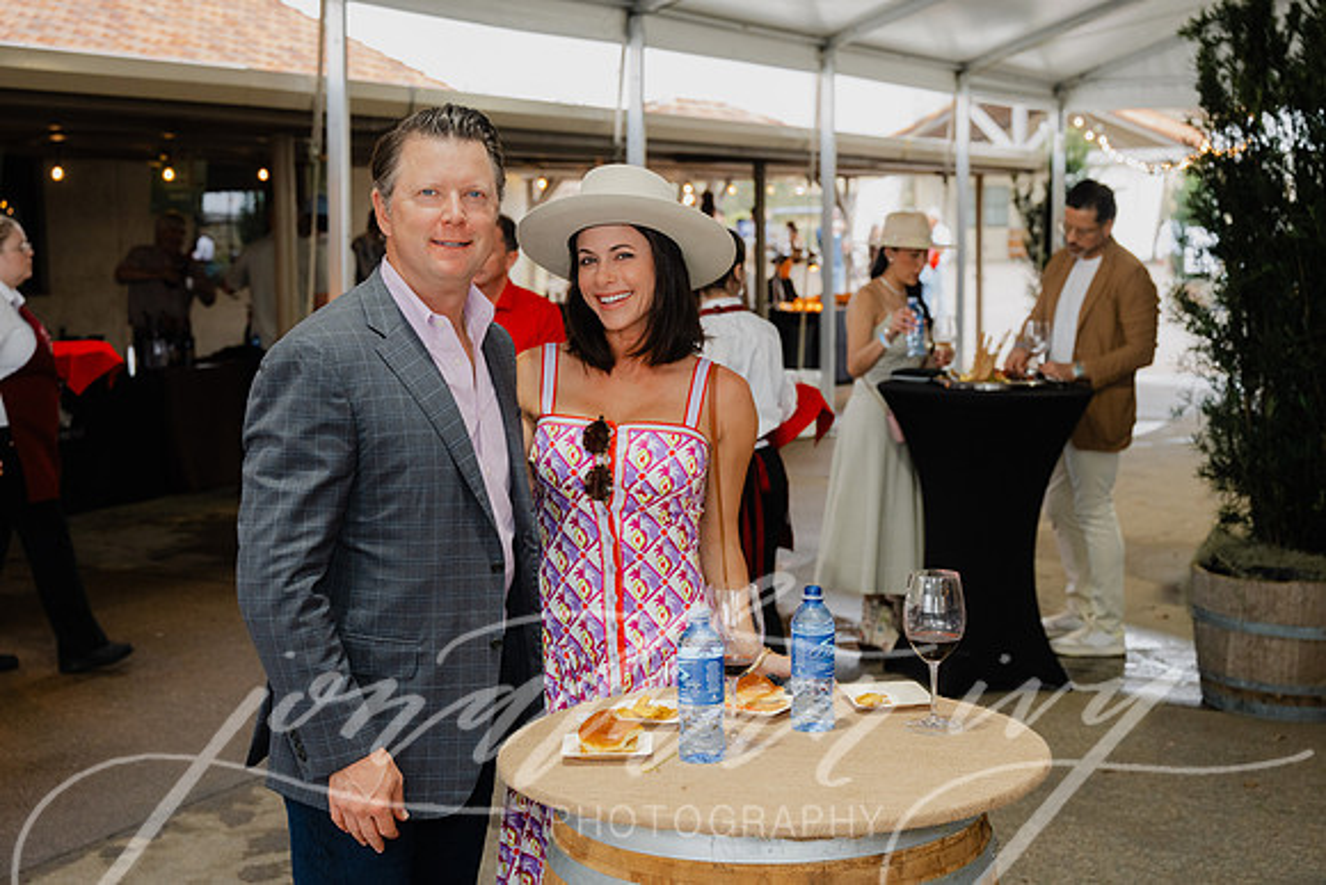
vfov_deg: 26.0
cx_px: 663
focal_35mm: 52
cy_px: 442
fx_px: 1916
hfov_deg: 38.2
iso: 1600
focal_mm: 52
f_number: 4.5
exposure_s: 1/160
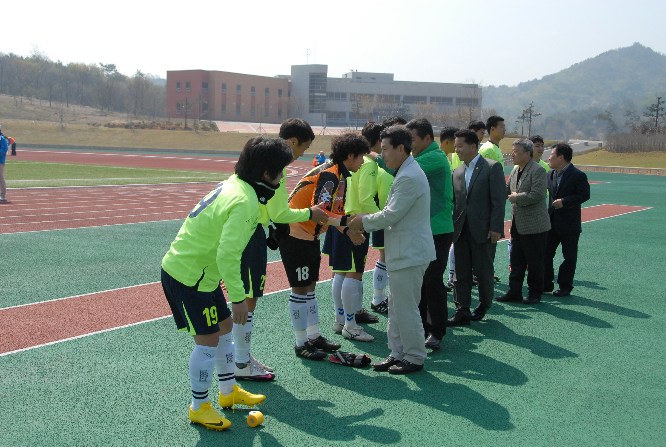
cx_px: 333
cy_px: 224
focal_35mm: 44
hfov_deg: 44.9
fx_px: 806
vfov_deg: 31.0
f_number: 7.1
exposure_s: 1/1600
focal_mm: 29
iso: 500
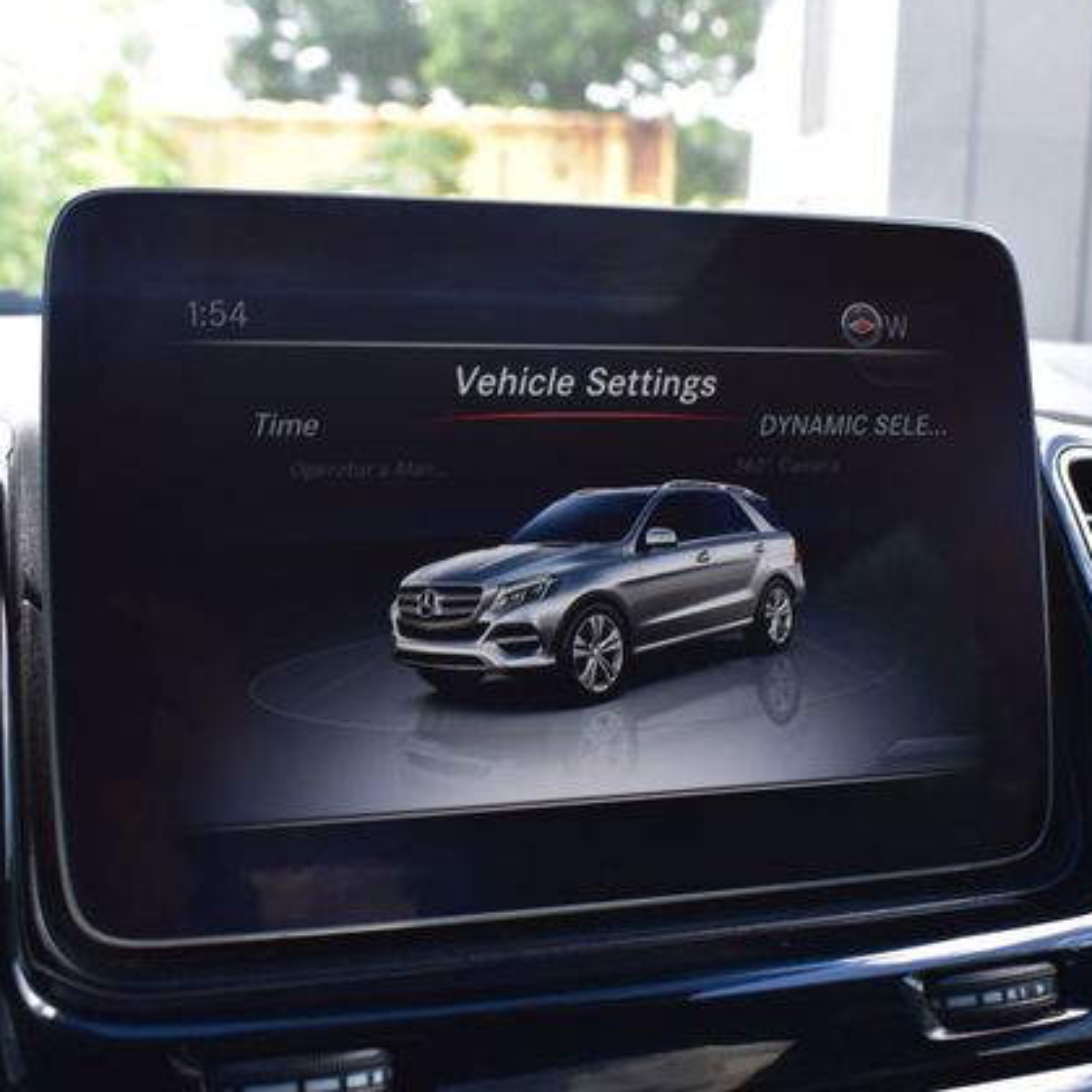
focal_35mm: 49
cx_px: 704
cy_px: 542
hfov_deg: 34.7
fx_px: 1736
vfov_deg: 34.9
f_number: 8
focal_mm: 25
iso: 400
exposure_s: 1/50
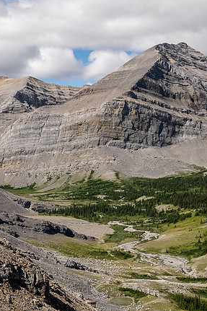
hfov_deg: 19.3
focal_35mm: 70
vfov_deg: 28.9
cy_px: 155
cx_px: 56
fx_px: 604
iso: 200
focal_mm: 25
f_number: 8
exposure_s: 1/200
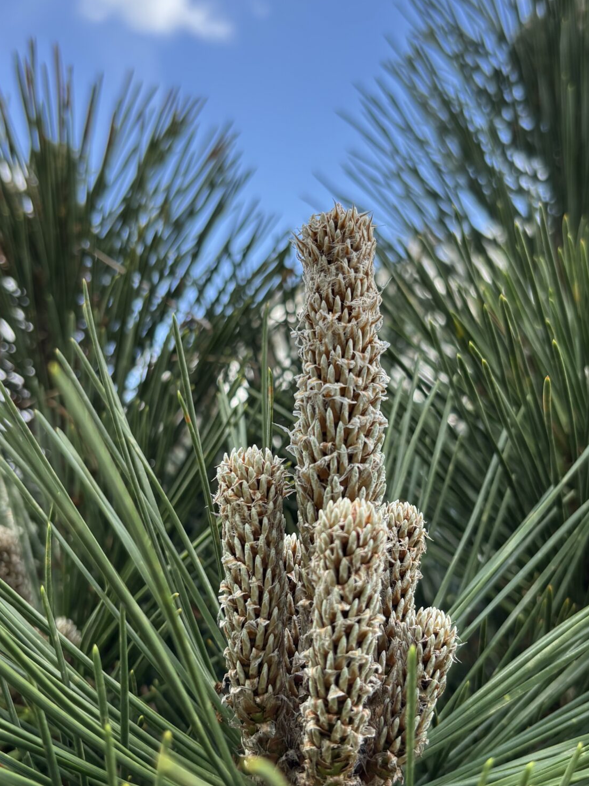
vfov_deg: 42.1
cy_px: 395
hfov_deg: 32.2
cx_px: 320
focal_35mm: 45
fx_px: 1021
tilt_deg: +13.6
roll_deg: -5.0
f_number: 1.6
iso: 50
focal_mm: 5.96
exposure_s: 1/1311
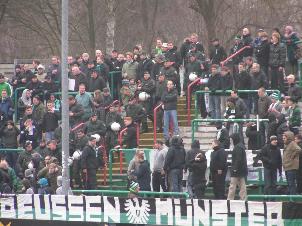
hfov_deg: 6.4
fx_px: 2713
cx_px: 151
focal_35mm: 311
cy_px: 113
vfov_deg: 4.8
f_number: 3.5
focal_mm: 47.6
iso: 200
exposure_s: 1/160
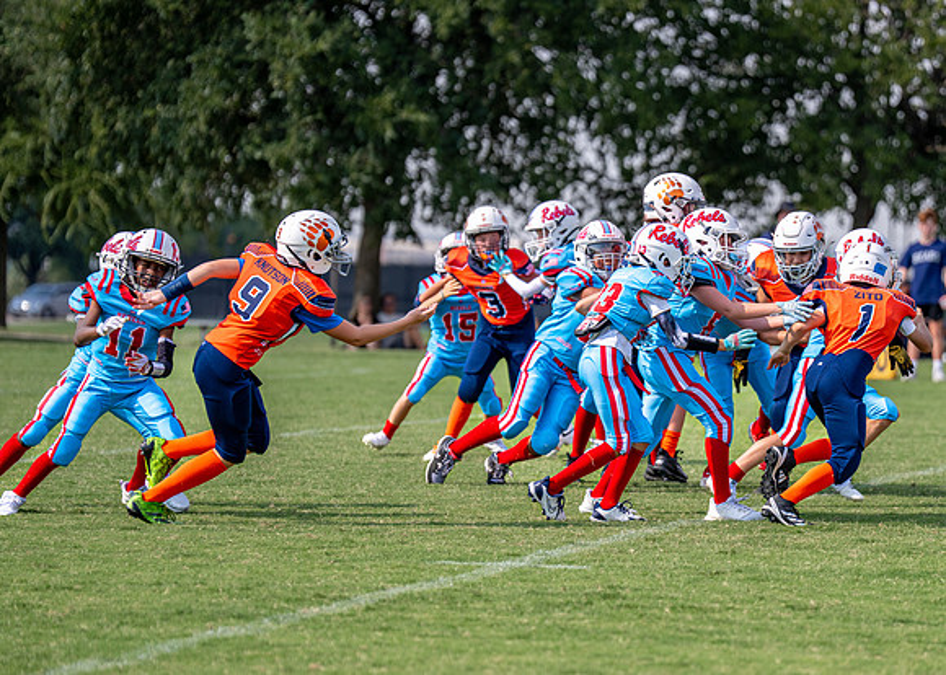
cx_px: 621
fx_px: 5376
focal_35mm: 200
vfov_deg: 7.2
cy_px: 355
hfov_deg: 10.0
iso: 125
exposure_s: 1/2000
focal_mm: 150
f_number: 2.8
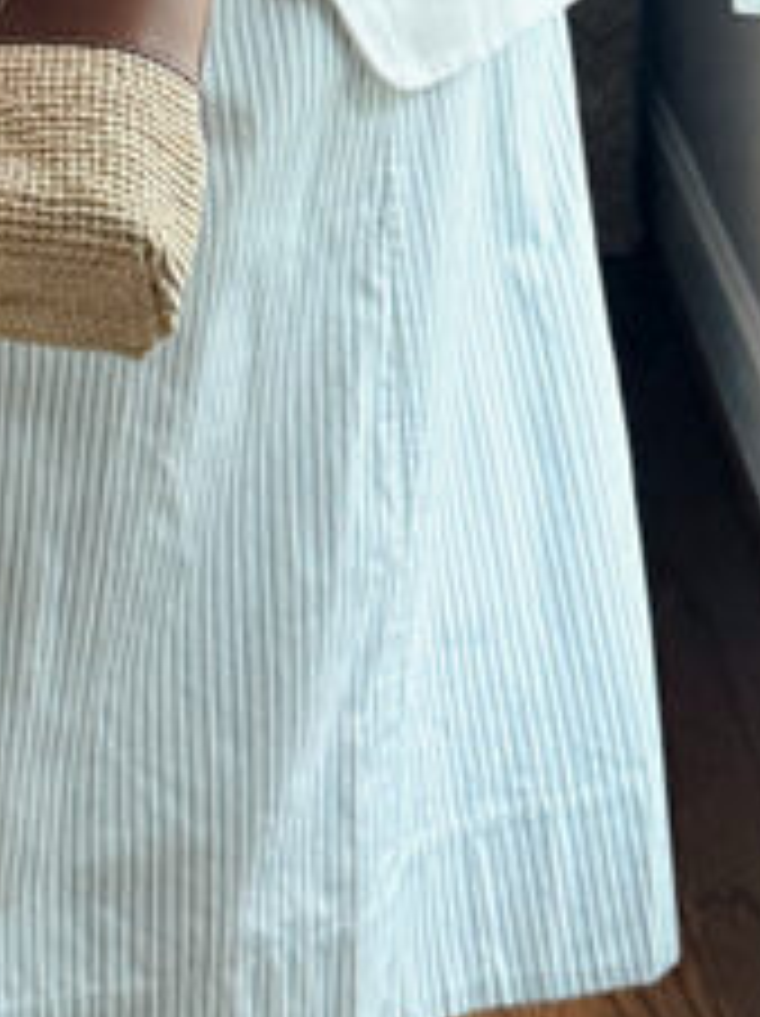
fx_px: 2992
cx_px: 106
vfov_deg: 17.9
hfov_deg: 14.4
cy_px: -333
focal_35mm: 102
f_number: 1.78
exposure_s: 1/60
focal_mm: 6.76
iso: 400
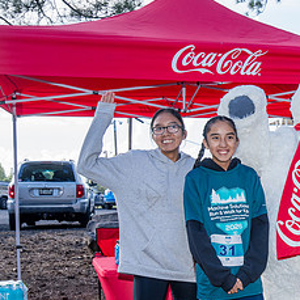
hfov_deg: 23.0
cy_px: 225
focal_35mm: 68
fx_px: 667
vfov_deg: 25.1
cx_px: 370
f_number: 5
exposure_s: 1/200
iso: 320
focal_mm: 26.3
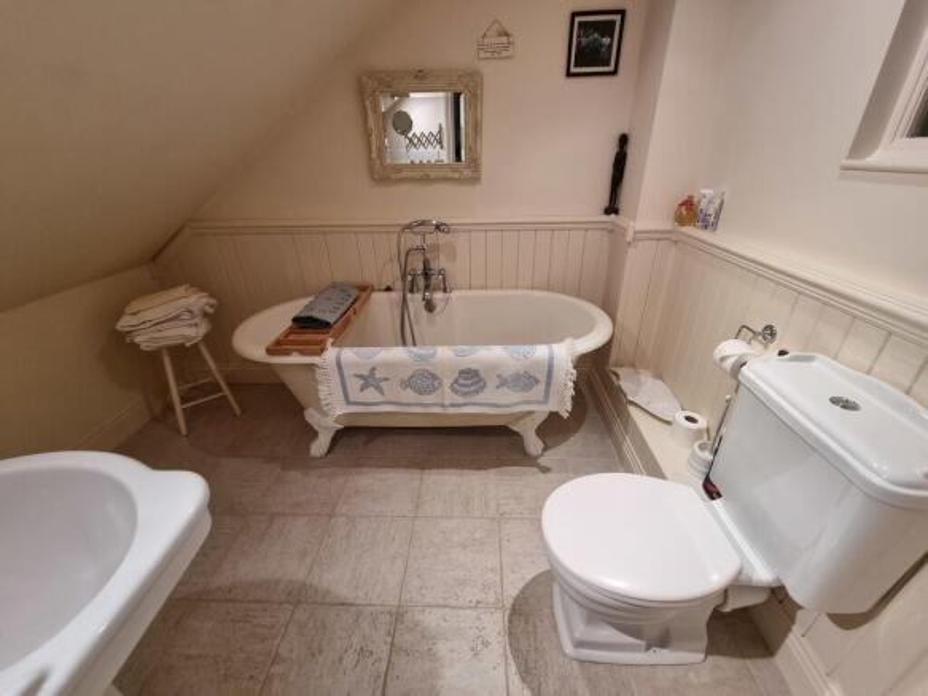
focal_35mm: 13
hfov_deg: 106.2
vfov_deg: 89.9
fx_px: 348
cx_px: 464
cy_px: 348
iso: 160
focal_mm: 2.2
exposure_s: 1/50
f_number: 2.2
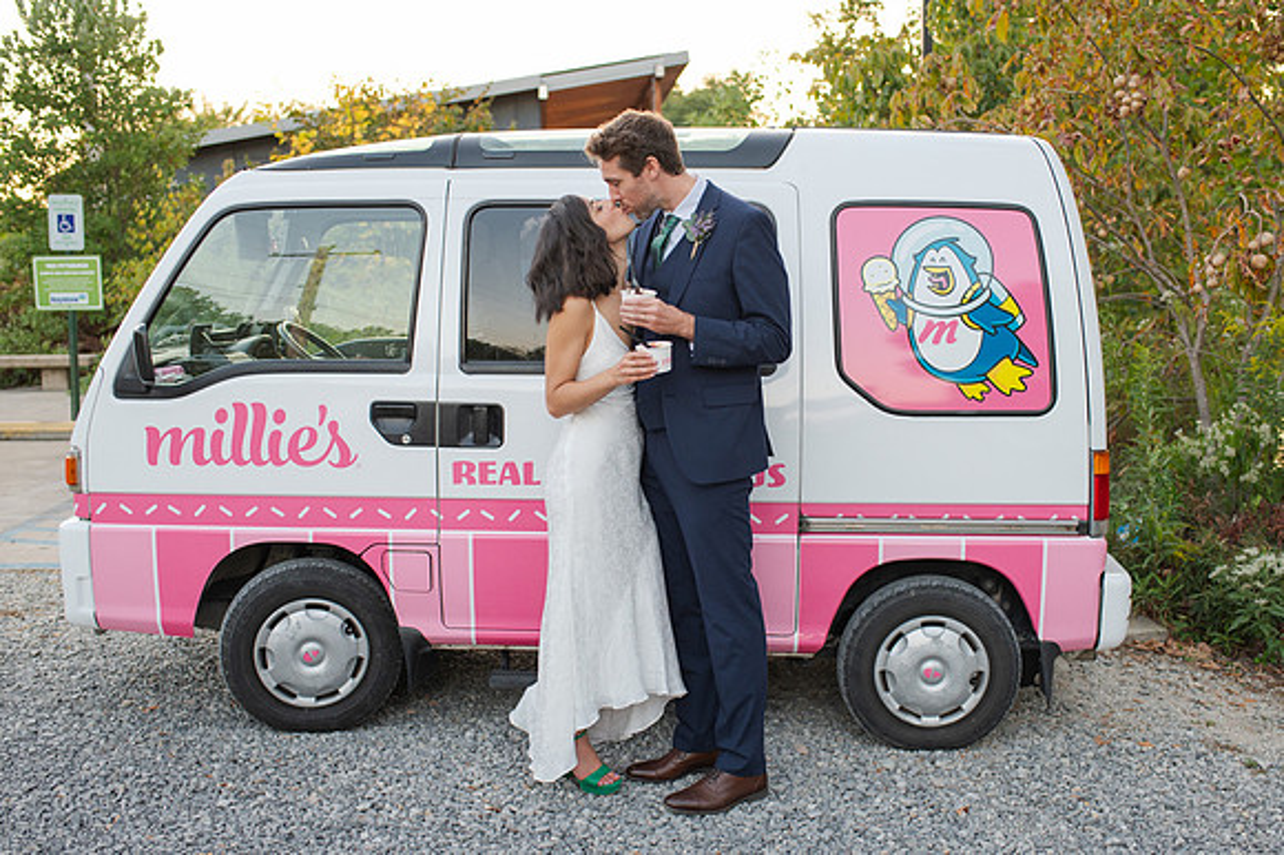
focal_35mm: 41
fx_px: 1464
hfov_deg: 47.3
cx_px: 691
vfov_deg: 32.5
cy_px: 467
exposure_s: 1/320
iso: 1000
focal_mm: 35
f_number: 3.2
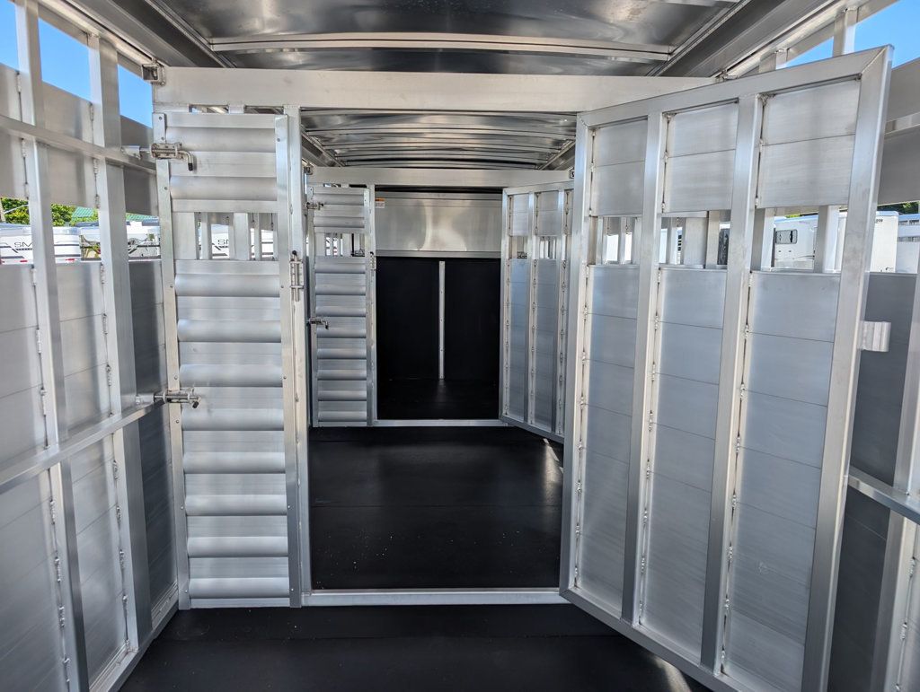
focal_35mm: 24
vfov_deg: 56.9
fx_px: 639
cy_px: 346
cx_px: 460
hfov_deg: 71.5
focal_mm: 6.9
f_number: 1.68
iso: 21
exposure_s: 1/613
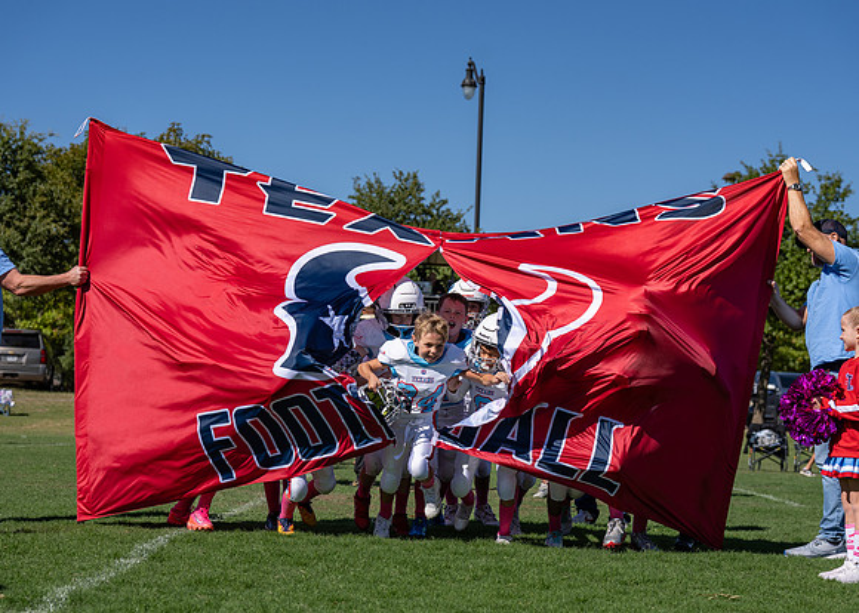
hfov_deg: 24.5
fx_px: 1981
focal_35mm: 81
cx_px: 435
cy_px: 329
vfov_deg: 17.6
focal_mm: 70
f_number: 5
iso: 125
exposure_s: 1/1600
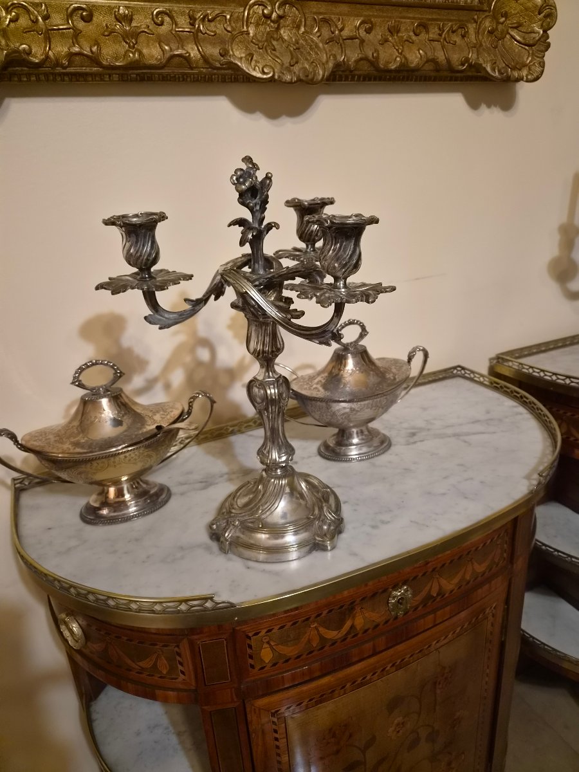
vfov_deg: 73.9
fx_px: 513
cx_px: 290
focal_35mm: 23
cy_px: 386
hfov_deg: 58.9
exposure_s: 1/100
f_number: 1.8
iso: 1250
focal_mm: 5.4
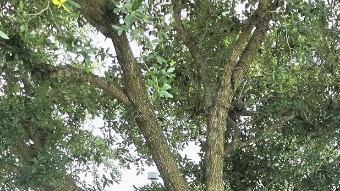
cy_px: 334
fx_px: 748
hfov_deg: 24.4
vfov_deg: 13.3
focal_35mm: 83
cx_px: 339
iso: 12
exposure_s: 1/625
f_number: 1.7
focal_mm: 6.3
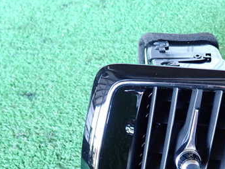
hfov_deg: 35.5
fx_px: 344
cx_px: 165
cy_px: 118
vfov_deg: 27.3
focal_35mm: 53
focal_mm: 5.4
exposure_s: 1/30
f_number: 2.3
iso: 500
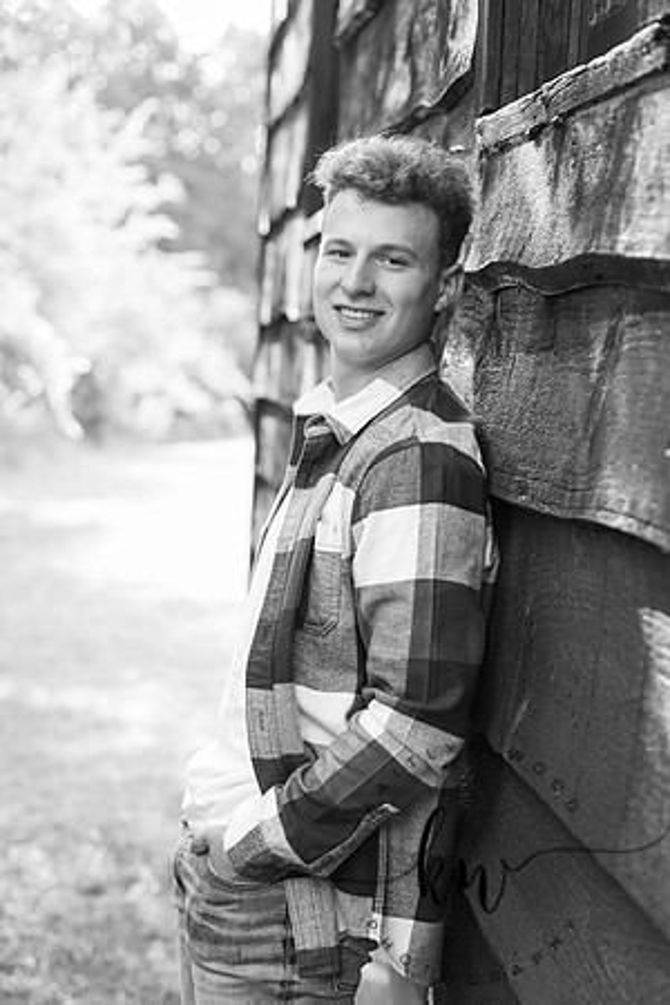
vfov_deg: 28.8
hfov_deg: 19.5
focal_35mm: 70
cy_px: 502
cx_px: 335
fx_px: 1954
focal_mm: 70
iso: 400
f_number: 4
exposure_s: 1/200
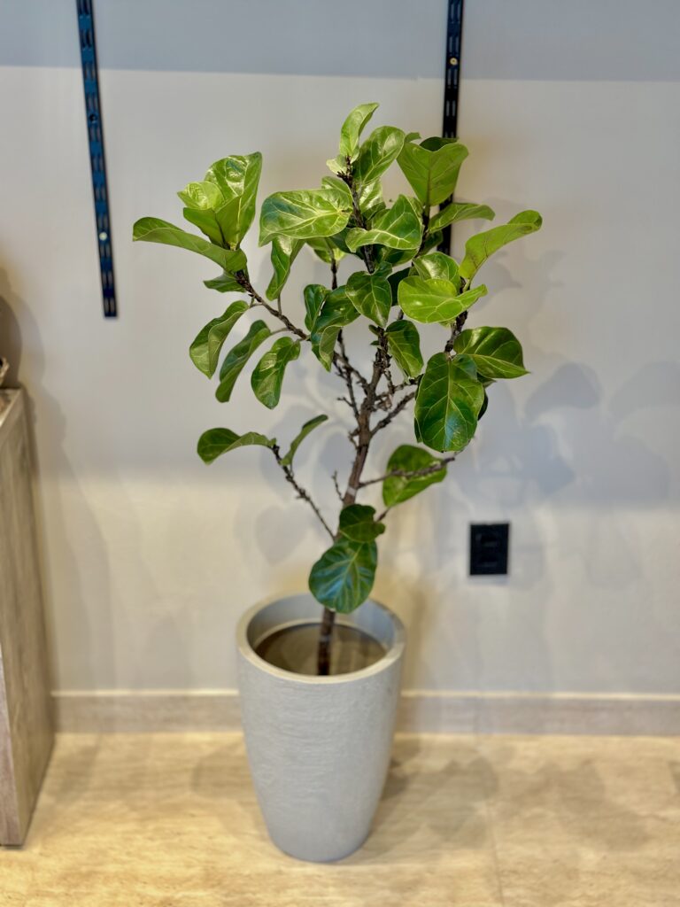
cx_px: 340
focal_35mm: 48
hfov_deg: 30.3
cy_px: 454
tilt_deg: -25.1
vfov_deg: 39.7
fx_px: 1257
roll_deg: -1.4
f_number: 1.78
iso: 125
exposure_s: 1/60
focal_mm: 6.86
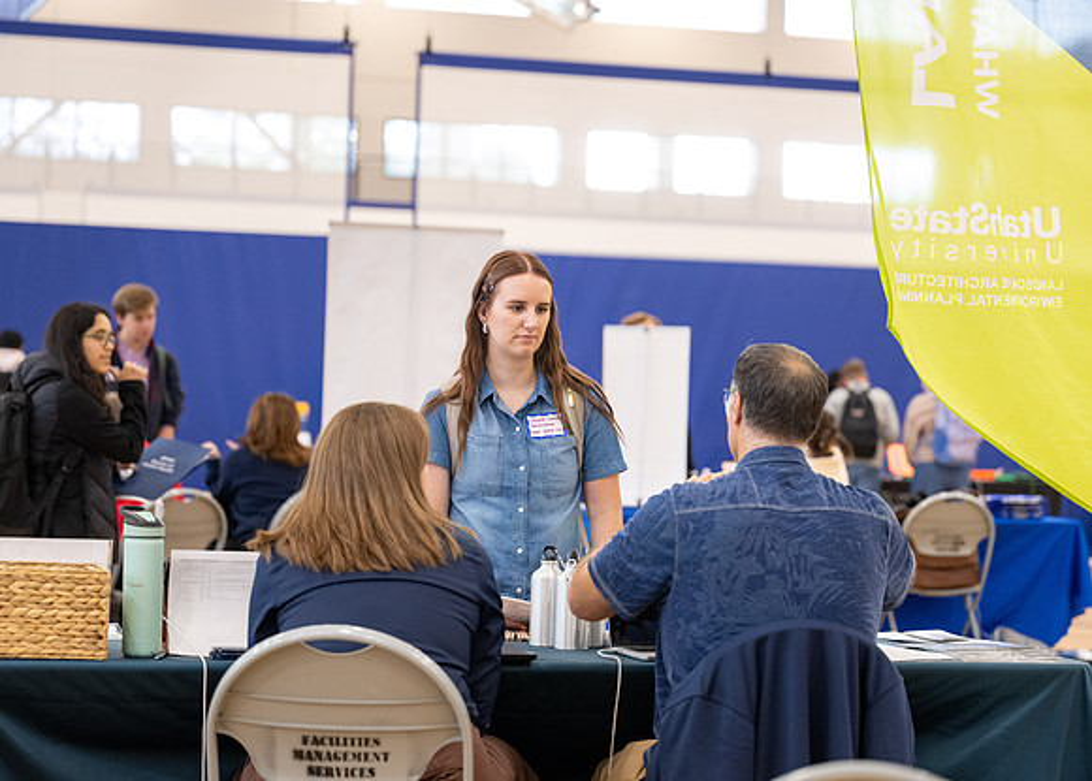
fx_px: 2906
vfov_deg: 15.3
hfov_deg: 21.3
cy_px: 340
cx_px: 597
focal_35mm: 94
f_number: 2.8
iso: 2000
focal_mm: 79
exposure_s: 1/160
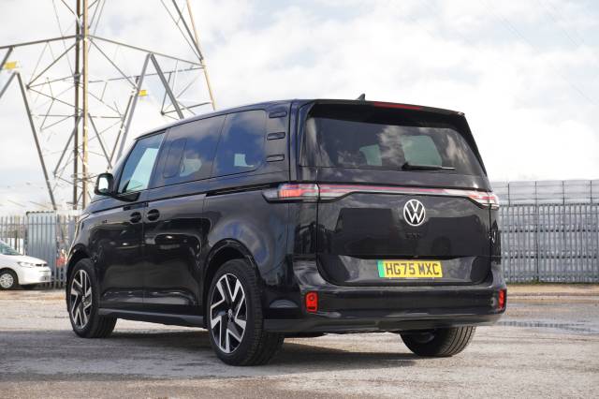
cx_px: 300
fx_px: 1048
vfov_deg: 21.5
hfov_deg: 31.9
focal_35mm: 63
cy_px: 200
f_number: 5.6
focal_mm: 42
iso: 125
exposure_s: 1/80
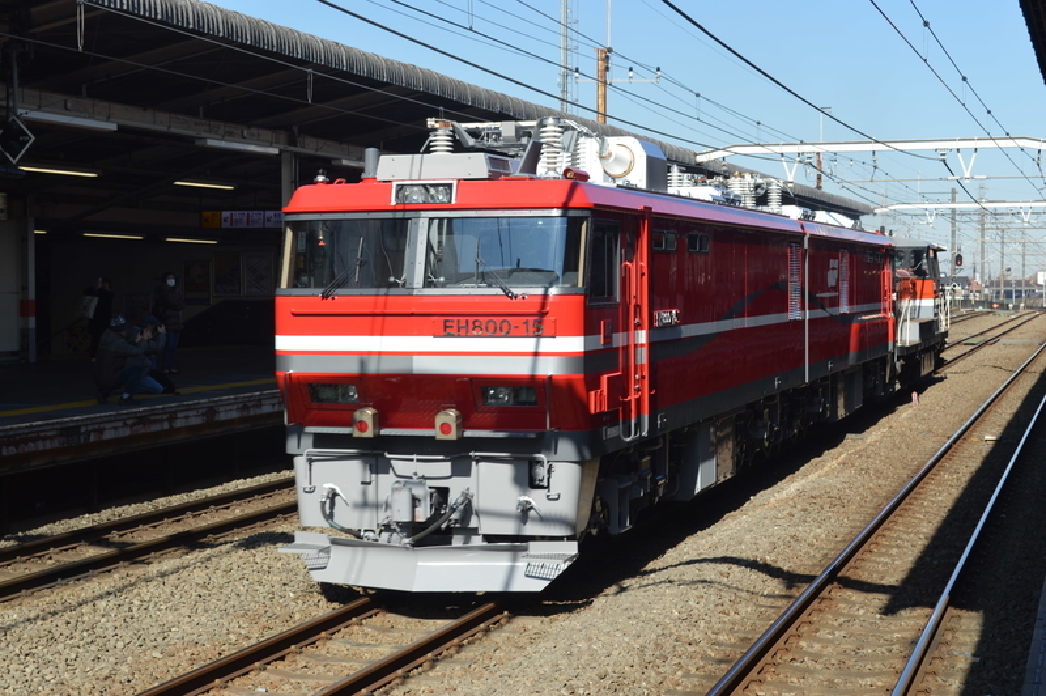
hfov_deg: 33.4
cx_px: 523
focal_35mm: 60
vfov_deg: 22.6
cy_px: 348
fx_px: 1742
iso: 100
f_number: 7.1
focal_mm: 40
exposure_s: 1/200
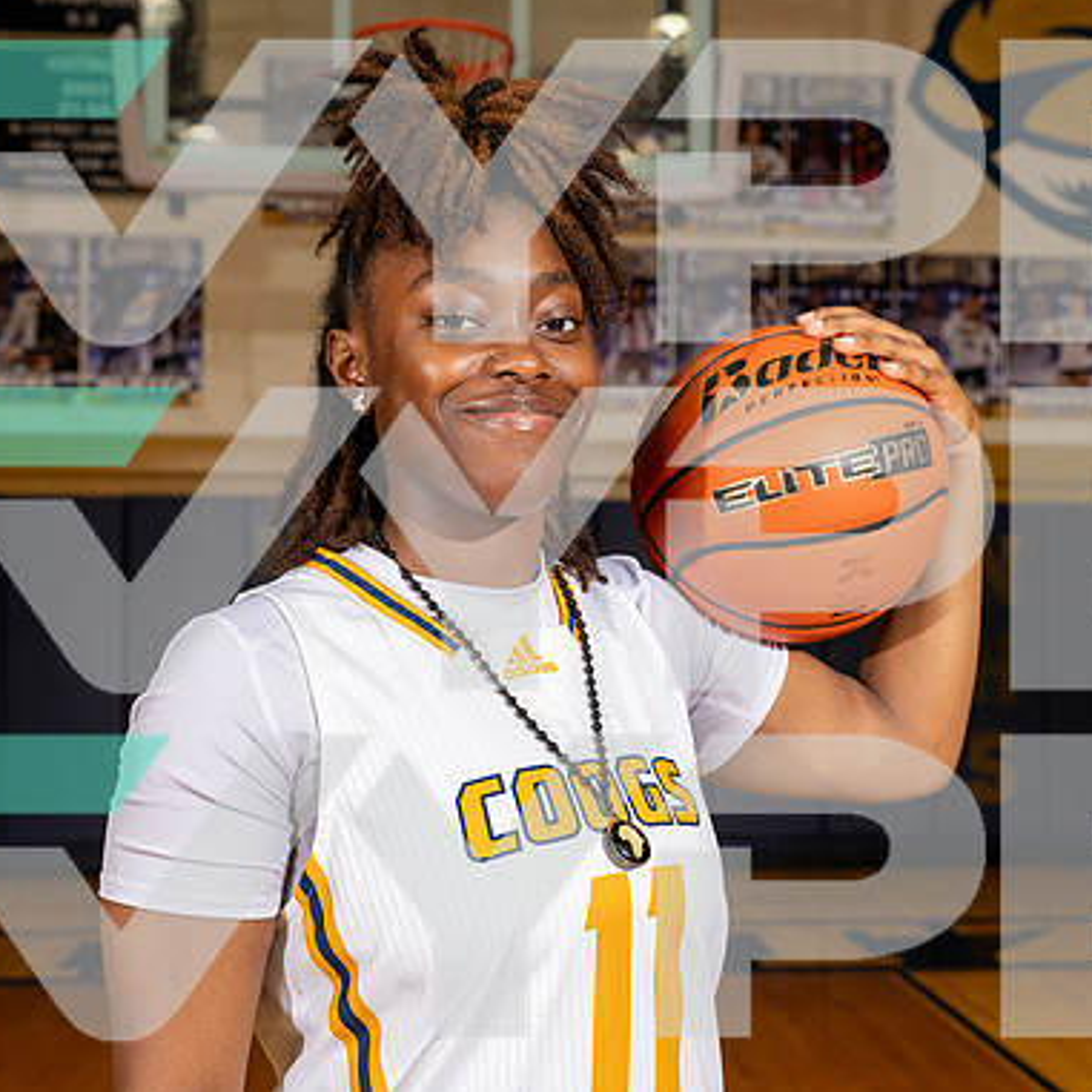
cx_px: 610
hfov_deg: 32.2
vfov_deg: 32.2
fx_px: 1892
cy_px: 540
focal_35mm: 53
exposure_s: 1/250
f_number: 5.6
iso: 800
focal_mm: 41
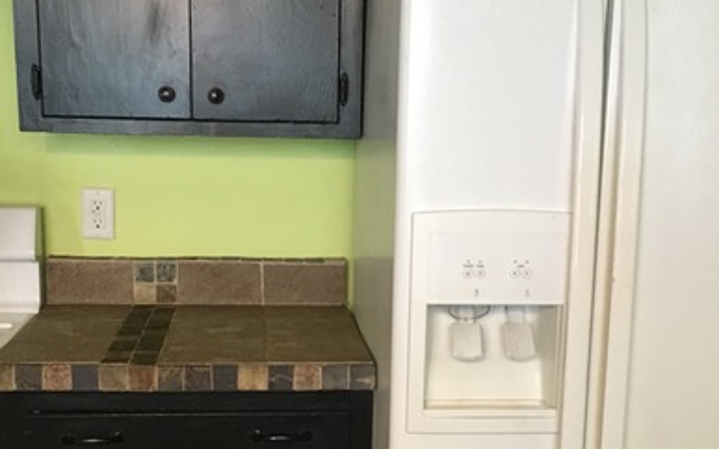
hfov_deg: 38.2
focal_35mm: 53
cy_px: 337
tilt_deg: -11.9
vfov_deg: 24.2
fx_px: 1039
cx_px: 344
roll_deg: -1.4
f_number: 2.2
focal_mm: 4.15
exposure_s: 1/30
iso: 200
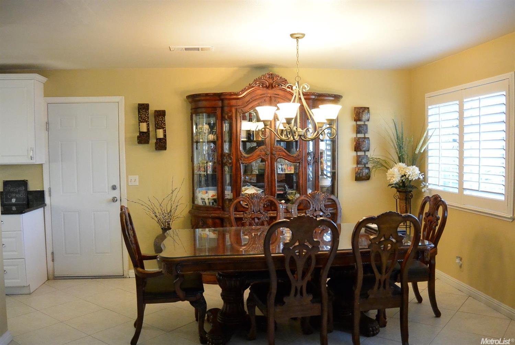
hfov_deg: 63.6
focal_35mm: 29
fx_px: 416
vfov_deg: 45.1
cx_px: 258
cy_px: 172
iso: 2200
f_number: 3.5
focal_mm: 11
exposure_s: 1/60
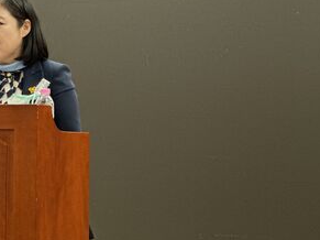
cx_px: -20
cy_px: 8
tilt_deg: +7.4
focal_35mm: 172
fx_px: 1589
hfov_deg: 11.4
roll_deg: -0.8
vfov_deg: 8.6
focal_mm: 9
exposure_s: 1/40
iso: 200
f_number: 2.8
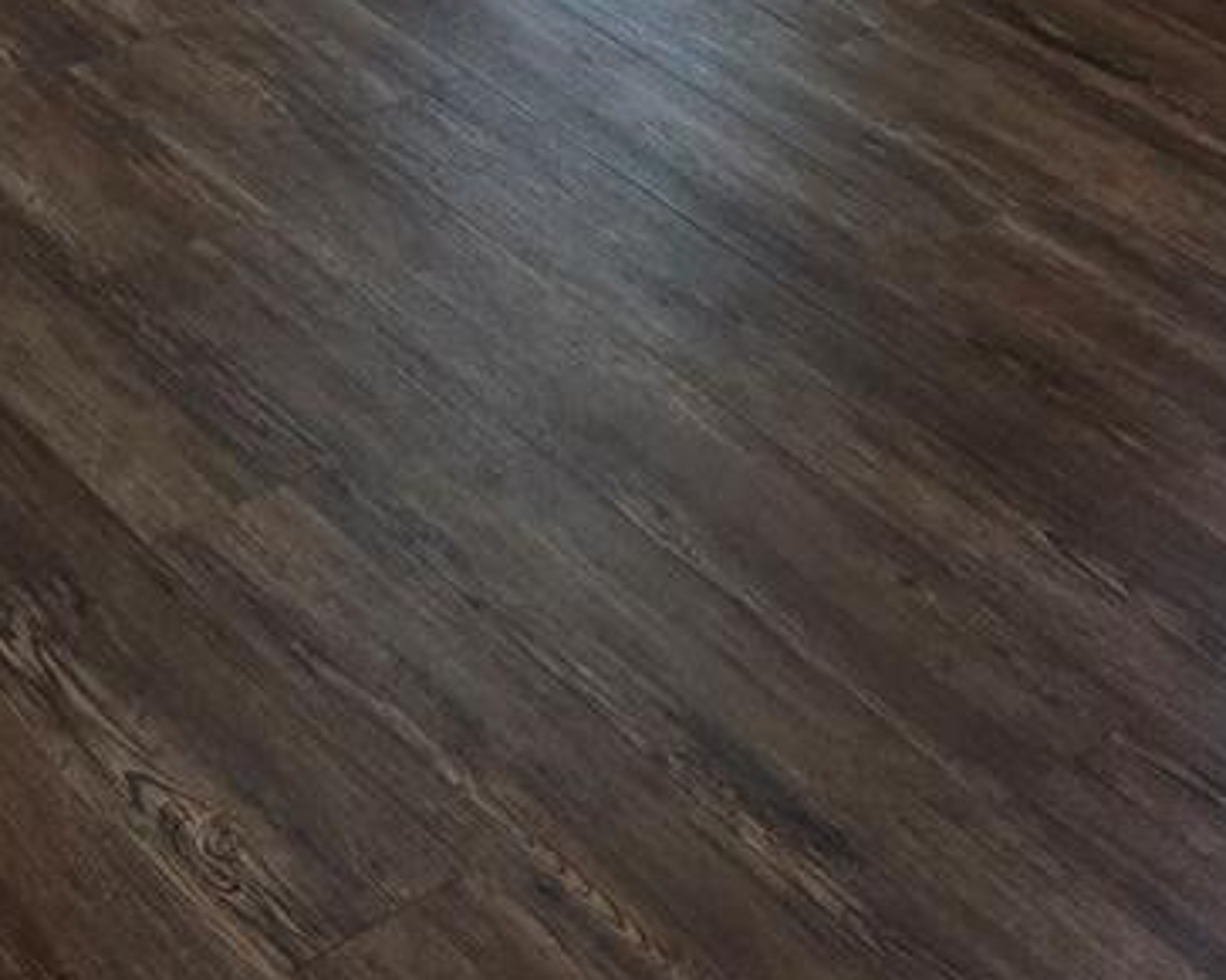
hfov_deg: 20.1
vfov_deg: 12.5
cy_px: -1392
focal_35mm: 95
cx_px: 453
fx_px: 3445
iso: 50
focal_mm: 6.3
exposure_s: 1/120
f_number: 1.7
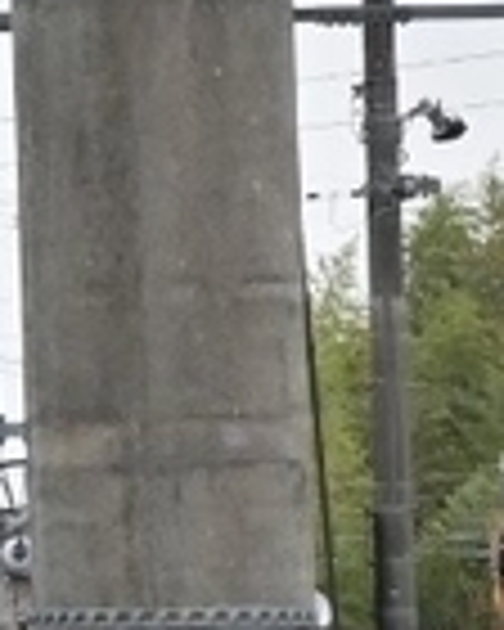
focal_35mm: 603
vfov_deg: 3.2
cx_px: 1134
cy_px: 482
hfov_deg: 2.6
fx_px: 11243
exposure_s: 1/640
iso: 400
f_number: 13
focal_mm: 50
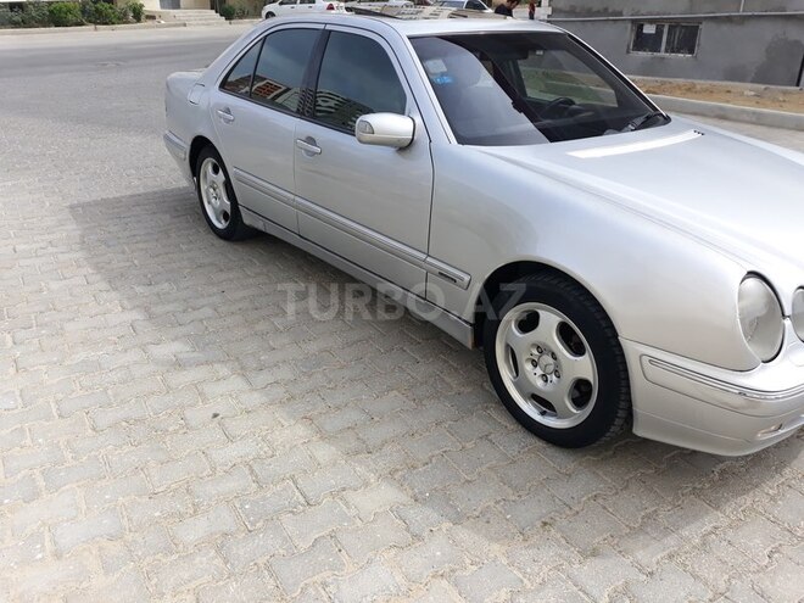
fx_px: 627
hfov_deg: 65.3
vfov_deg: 51.4
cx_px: 402
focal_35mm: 27
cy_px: 302
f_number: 1.7
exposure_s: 1/923
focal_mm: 3.71
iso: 40
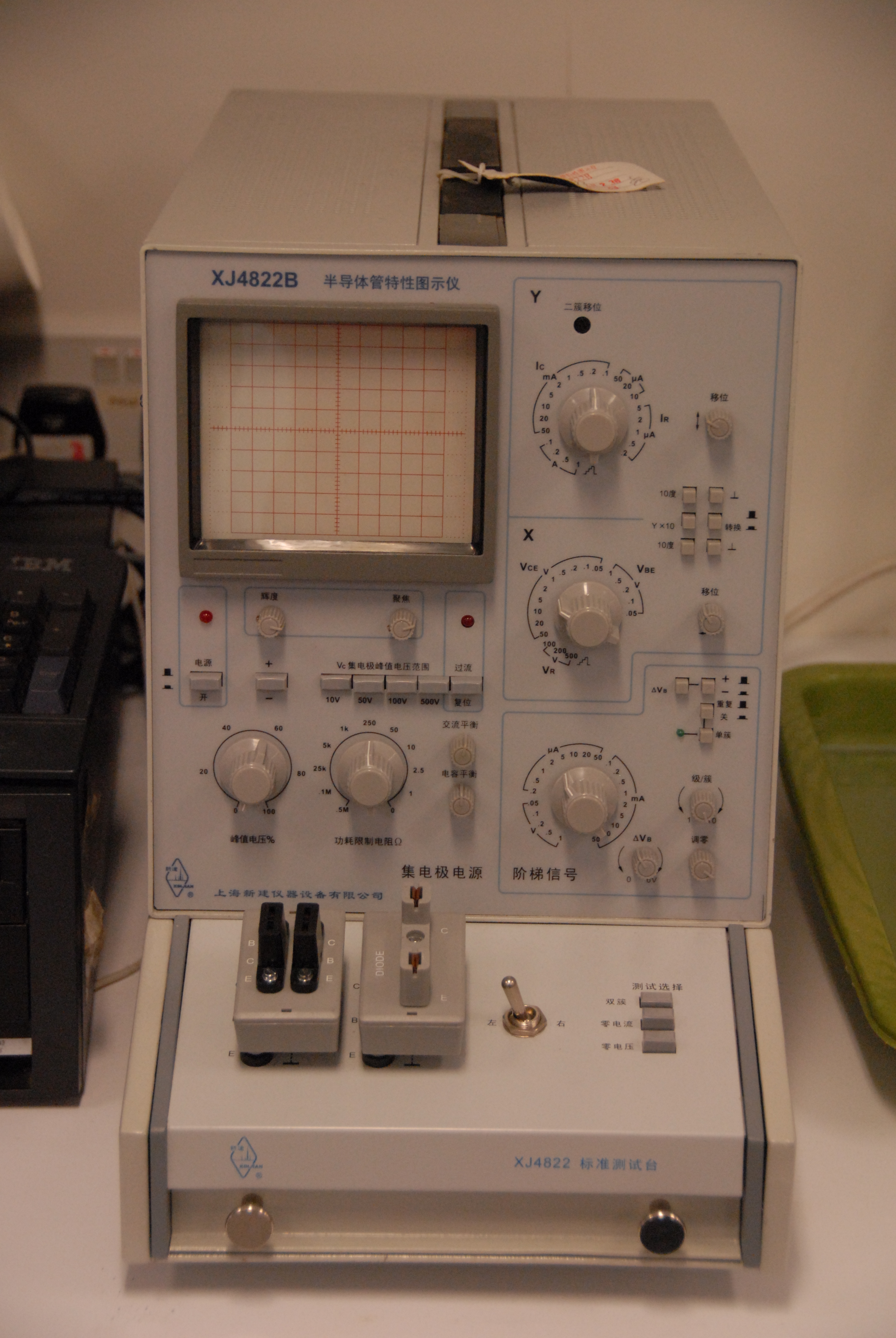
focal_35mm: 90
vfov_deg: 22.6
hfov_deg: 15.2
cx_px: 448
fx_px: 3350
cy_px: 669
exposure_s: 1/80
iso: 1000
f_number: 4.8
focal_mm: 60
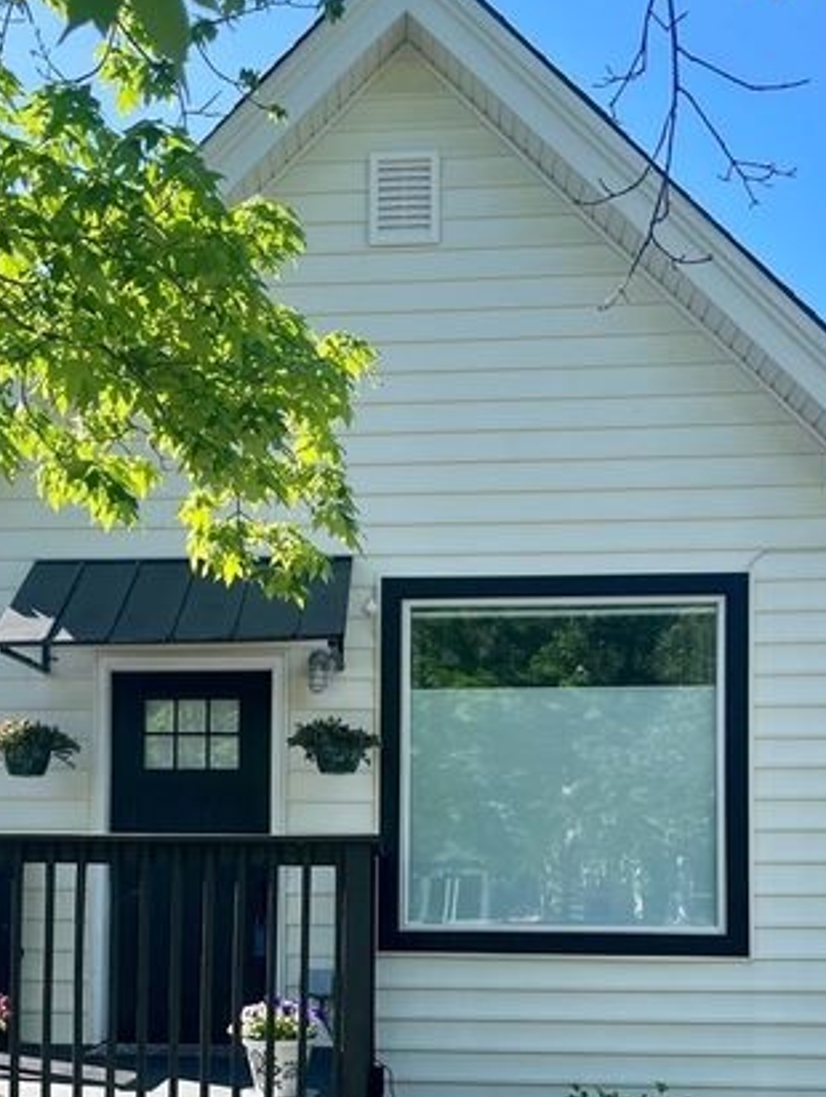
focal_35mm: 42
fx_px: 1334
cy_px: 724
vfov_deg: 44.2
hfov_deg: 34.3
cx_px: 333
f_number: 1.6
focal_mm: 4.2
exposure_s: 1/1335
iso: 32
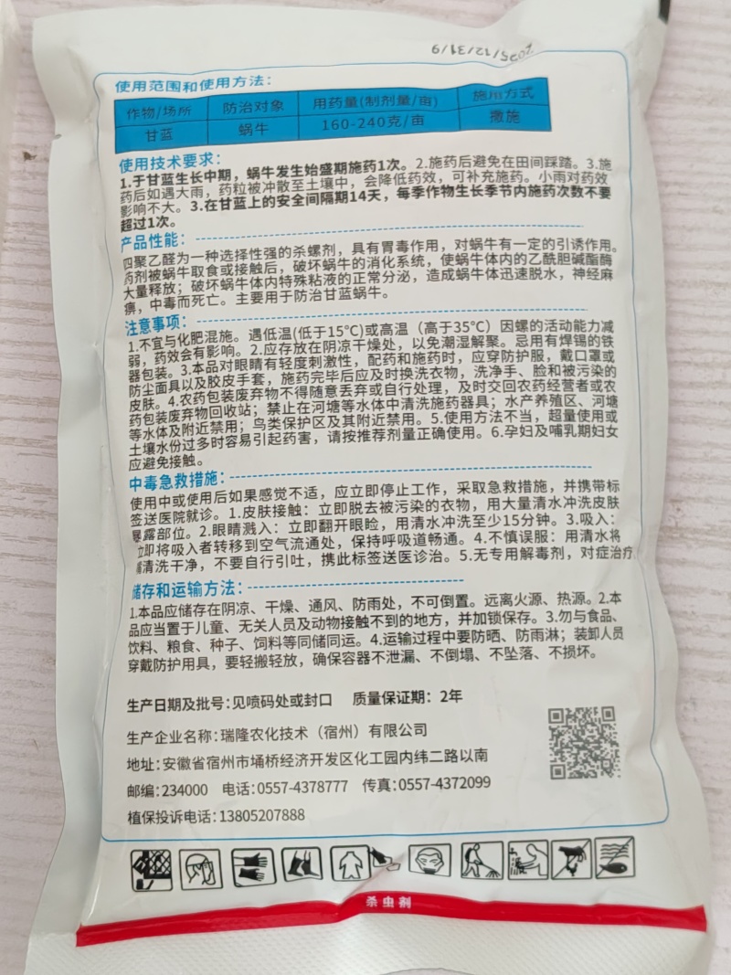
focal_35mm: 51
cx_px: 366
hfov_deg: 28.6
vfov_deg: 37.5
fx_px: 1436
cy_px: 488
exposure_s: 1/50
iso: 698
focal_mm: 4.84
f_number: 1.88
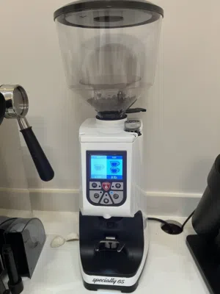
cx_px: 110
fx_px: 220
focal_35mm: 26
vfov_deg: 67.3
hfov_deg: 53.1
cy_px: 147
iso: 100
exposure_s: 1/50
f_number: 1.5
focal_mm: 5.7
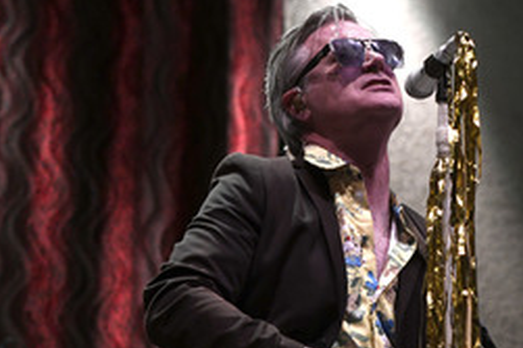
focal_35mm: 126
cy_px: 273
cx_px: 395
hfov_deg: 16.2
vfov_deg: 10.8
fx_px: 1829
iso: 1600
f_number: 3.5
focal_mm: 70
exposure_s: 1/160
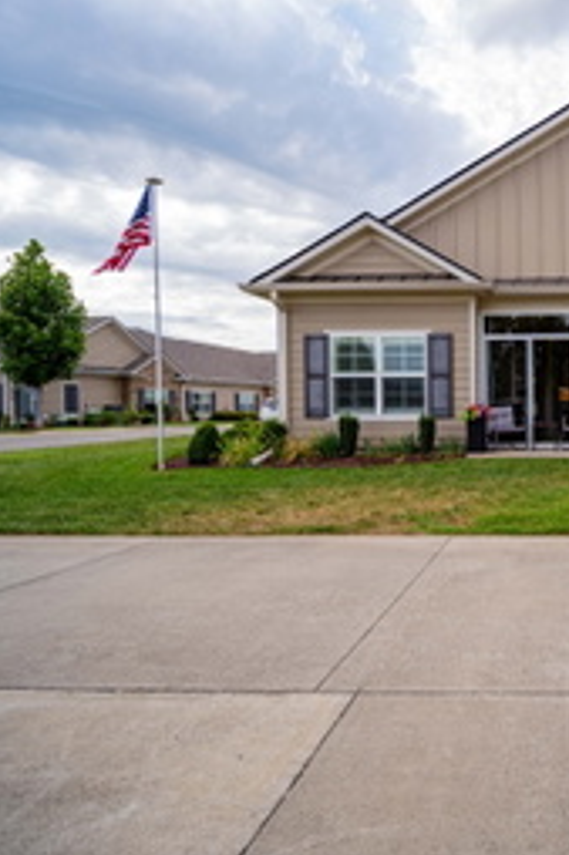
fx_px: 522
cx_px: 557
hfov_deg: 48.1
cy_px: 417
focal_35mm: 22
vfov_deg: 78.6
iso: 100
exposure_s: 1/500
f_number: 4
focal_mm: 14
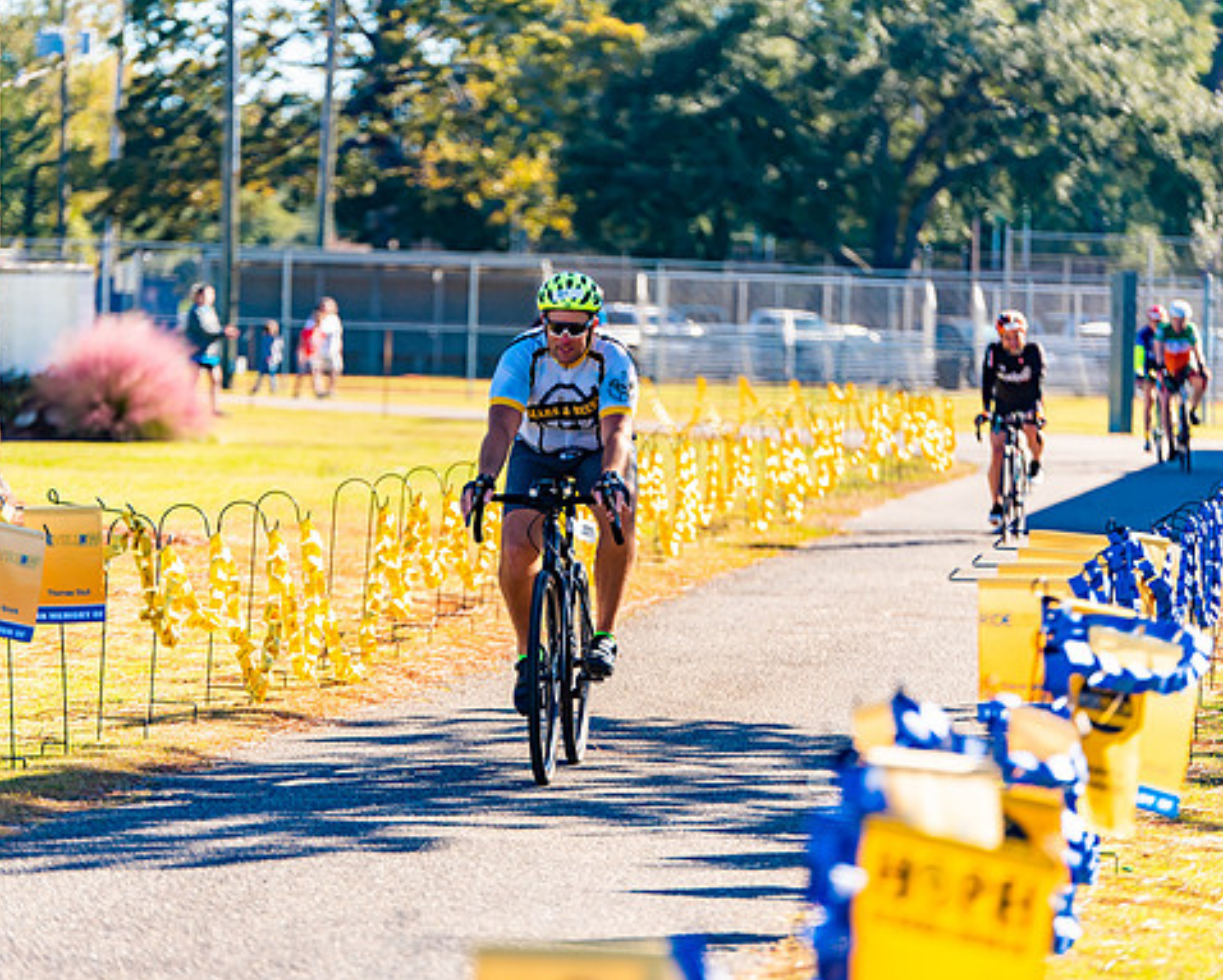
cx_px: 568
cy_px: 487
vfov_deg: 9.4
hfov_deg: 11.7
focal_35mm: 165
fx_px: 5976
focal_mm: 145
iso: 250
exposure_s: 1/2000
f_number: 2.8
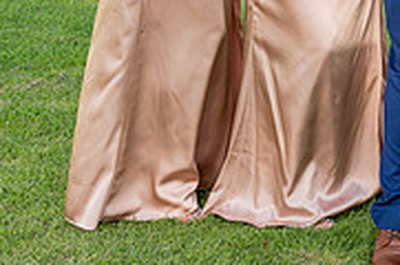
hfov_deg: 14.3
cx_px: 492
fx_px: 1542
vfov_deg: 9.6
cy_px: -119
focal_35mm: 139
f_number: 4
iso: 80
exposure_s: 1/160
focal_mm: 38
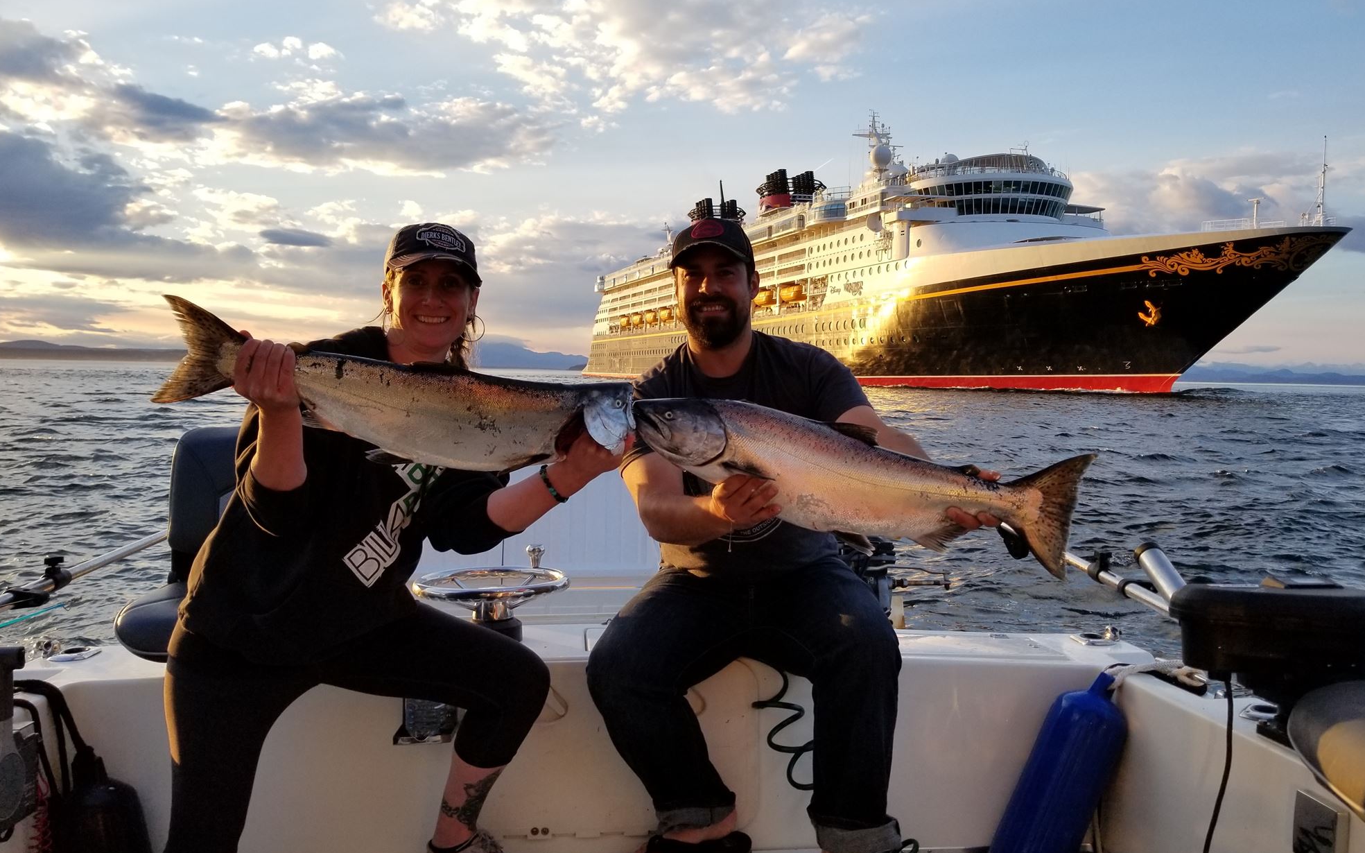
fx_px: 1041
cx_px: 677
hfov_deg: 66.5
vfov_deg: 44.5
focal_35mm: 28
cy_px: 417
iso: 50
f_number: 1.7
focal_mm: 4.25
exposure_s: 1/622
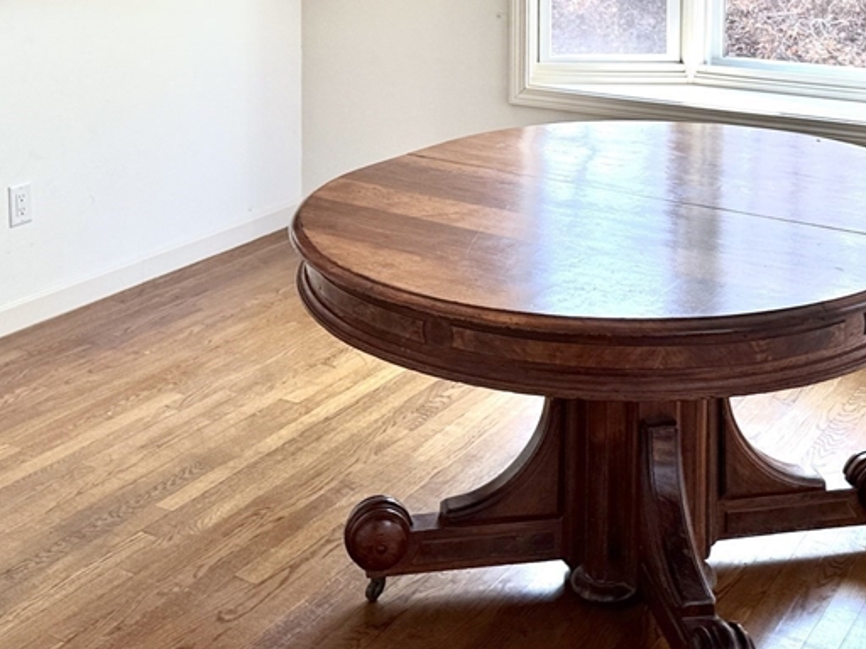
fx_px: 1201
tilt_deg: -13.7
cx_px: 528
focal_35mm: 48
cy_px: 176
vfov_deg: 29.9
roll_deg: +0.9
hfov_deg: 39.5
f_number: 1.78
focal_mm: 6.76
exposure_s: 1/121
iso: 50
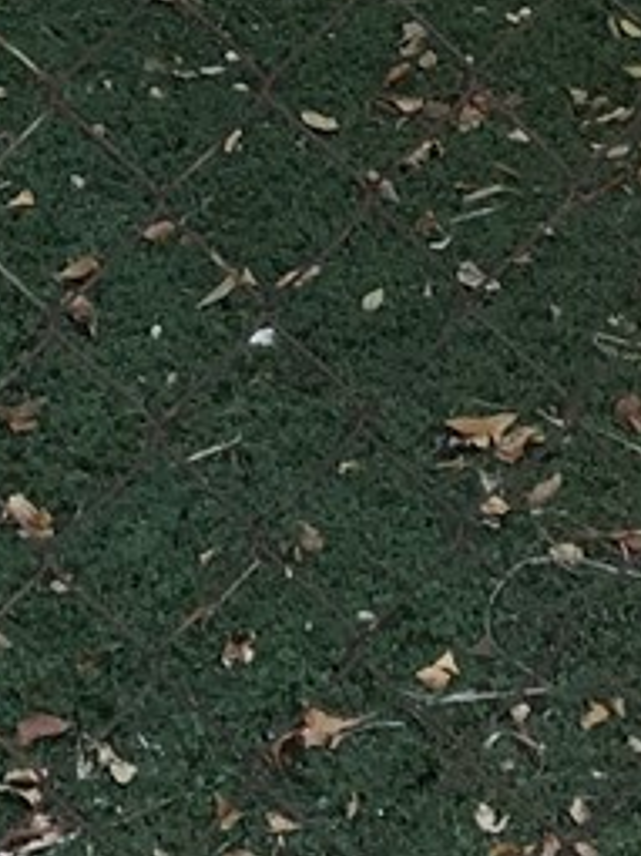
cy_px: -1205
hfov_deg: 8.4
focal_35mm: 176
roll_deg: -1.0
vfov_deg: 9.9
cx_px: 195
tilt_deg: -8.6
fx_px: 4349
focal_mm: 3.99
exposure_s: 1/172
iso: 20
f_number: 1.8
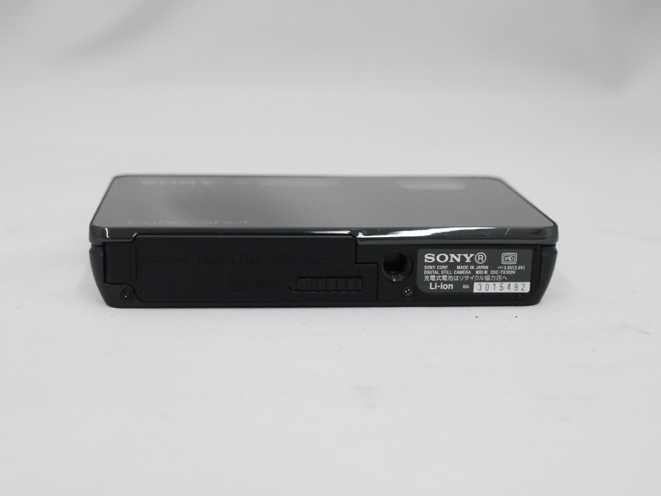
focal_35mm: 60
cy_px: 248
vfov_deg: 24.4
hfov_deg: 32.2
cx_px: 330
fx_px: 1146
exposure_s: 1/125
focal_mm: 30
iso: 800
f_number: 5.3
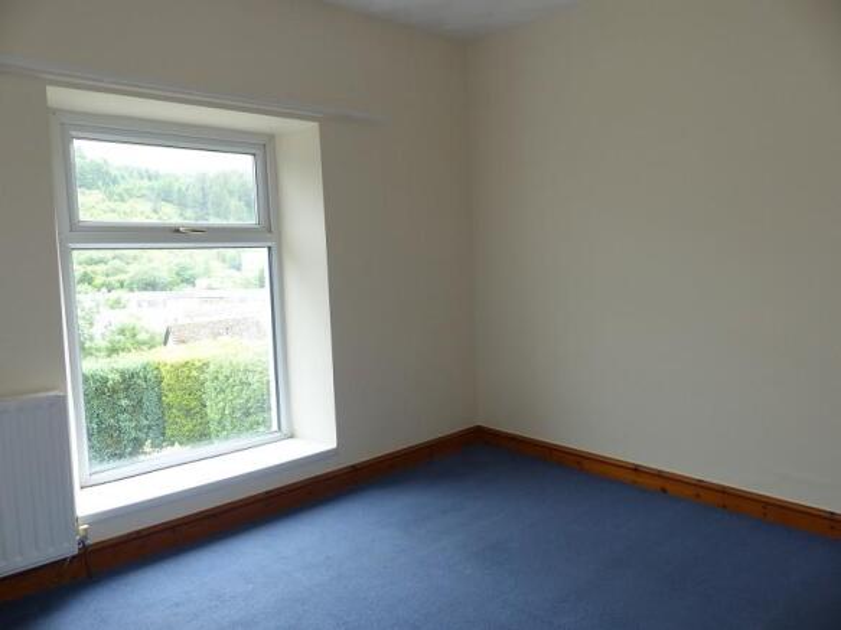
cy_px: 315
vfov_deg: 54.9
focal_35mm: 25
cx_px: 420
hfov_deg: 69.4
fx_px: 607
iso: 100
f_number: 2.8
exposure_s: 1/60
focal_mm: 4.5
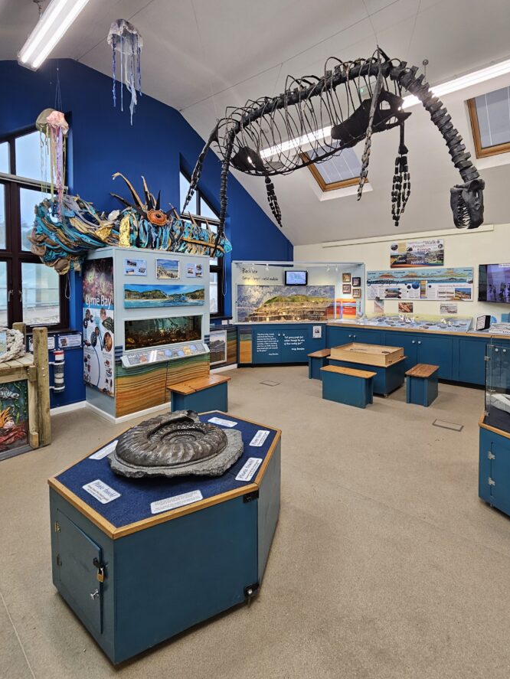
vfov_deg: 97.7
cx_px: 282
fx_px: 294
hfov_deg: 81.5
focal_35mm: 15
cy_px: 300
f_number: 2.2
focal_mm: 2.2
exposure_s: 1/50
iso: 125
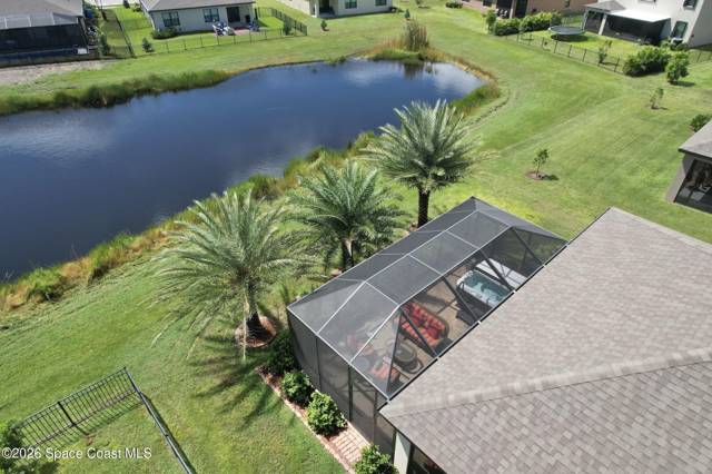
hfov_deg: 78.6
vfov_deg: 57.2
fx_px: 435
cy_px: 237
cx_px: 356
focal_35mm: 22
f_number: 2.8
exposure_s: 1/1250
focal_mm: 8.38
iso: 100
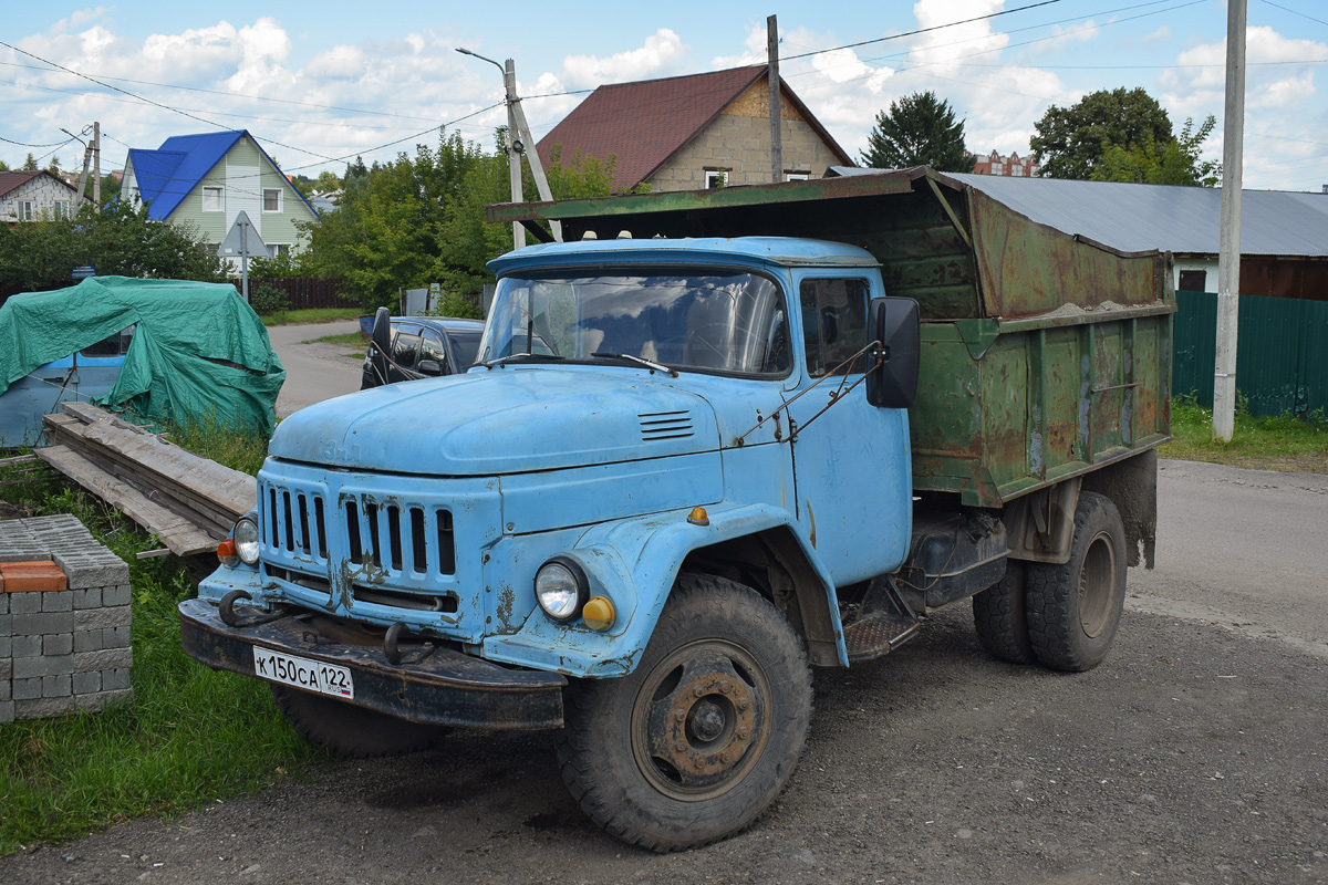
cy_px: 442
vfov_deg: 40.0
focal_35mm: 33
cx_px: 664
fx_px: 1217
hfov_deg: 57.2
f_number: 5.6
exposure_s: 1/640
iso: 200
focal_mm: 22
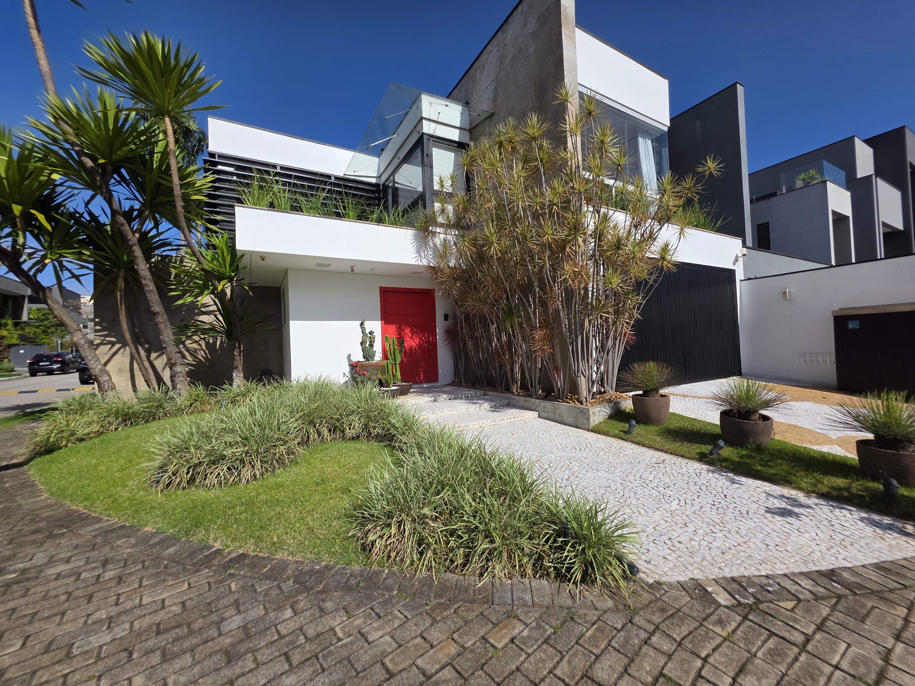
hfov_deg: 106.2
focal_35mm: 13
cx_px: 458
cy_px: 343
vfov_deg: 89.9
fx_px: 344
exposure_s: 1/3203
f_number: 1.9
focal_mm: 2.2
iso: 40
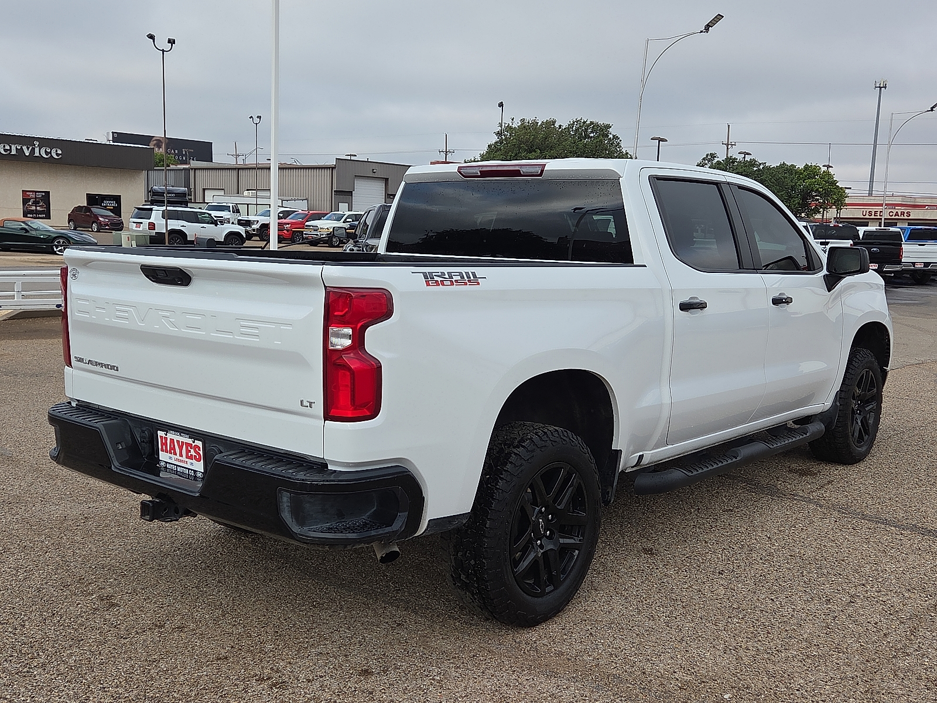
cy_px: 352
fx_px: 947
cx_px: 468
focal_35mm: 35
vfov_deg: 40.7
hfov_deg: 52.6
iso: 76
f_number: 1.8
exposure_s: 1/2500
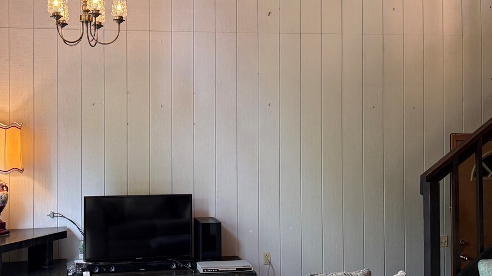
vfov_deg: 24.9
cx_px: 170
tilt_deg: +0.7
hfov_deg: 42.4
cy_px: 114
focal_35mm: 48
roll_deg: -0.2
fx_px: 626
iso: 160
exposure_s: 1/120
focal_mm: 6.76
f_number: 1.78
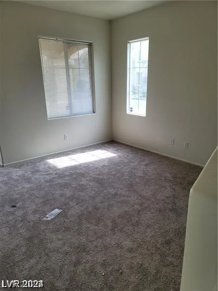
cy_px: 146
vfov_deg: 69.4
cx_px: 109
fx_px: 210
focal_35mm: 25
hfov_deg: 54.9
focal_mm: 7
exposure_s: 1/120
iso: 25
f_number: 1.8
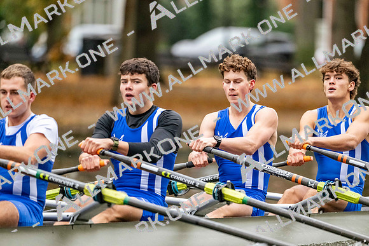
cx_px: 184
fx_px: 4101
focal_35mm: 400
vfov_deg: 3.4
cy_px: 123
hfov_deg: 5.2
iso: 8000
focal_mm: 400
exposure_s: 1/2500
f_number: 4.5
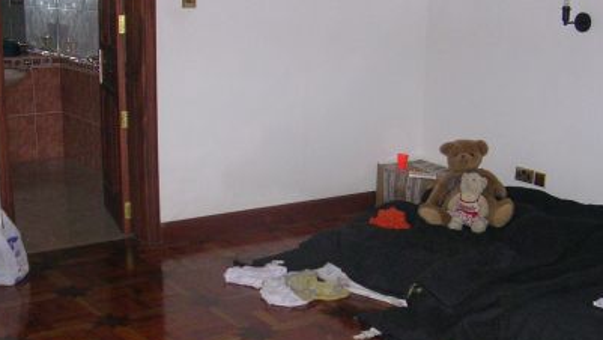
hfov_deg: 37.7
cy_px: 253
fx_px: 880
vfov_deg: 21.7
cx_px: 357
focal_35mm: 55
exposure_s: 1/60.1
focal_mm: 5.8
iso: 189
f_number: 2.8
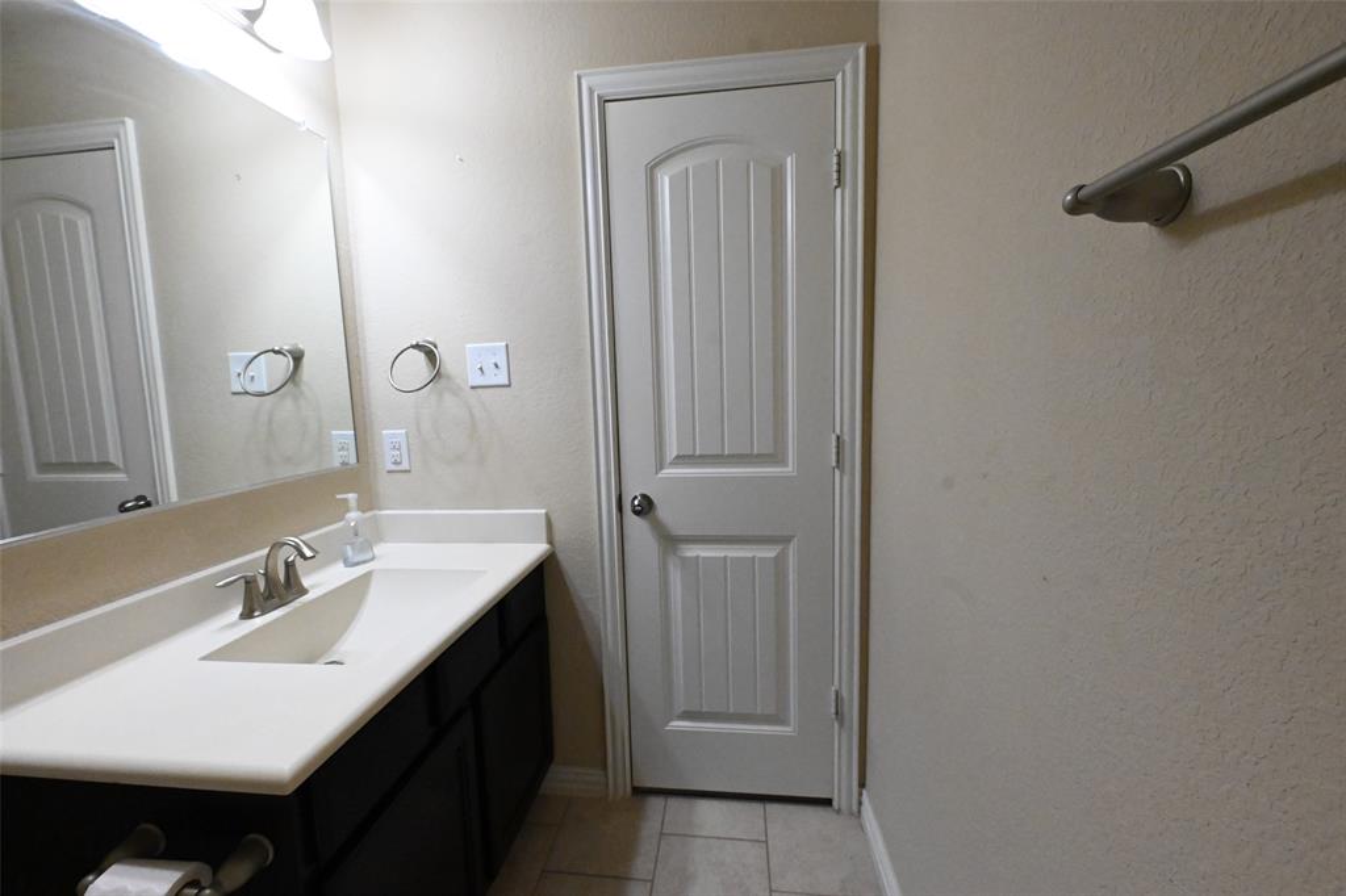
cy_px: 448
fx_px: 523
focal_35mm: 14
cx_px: 673
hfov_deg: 104.3
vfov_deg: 81.2
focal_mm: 14
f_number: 8
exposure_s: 1/800
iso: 16000
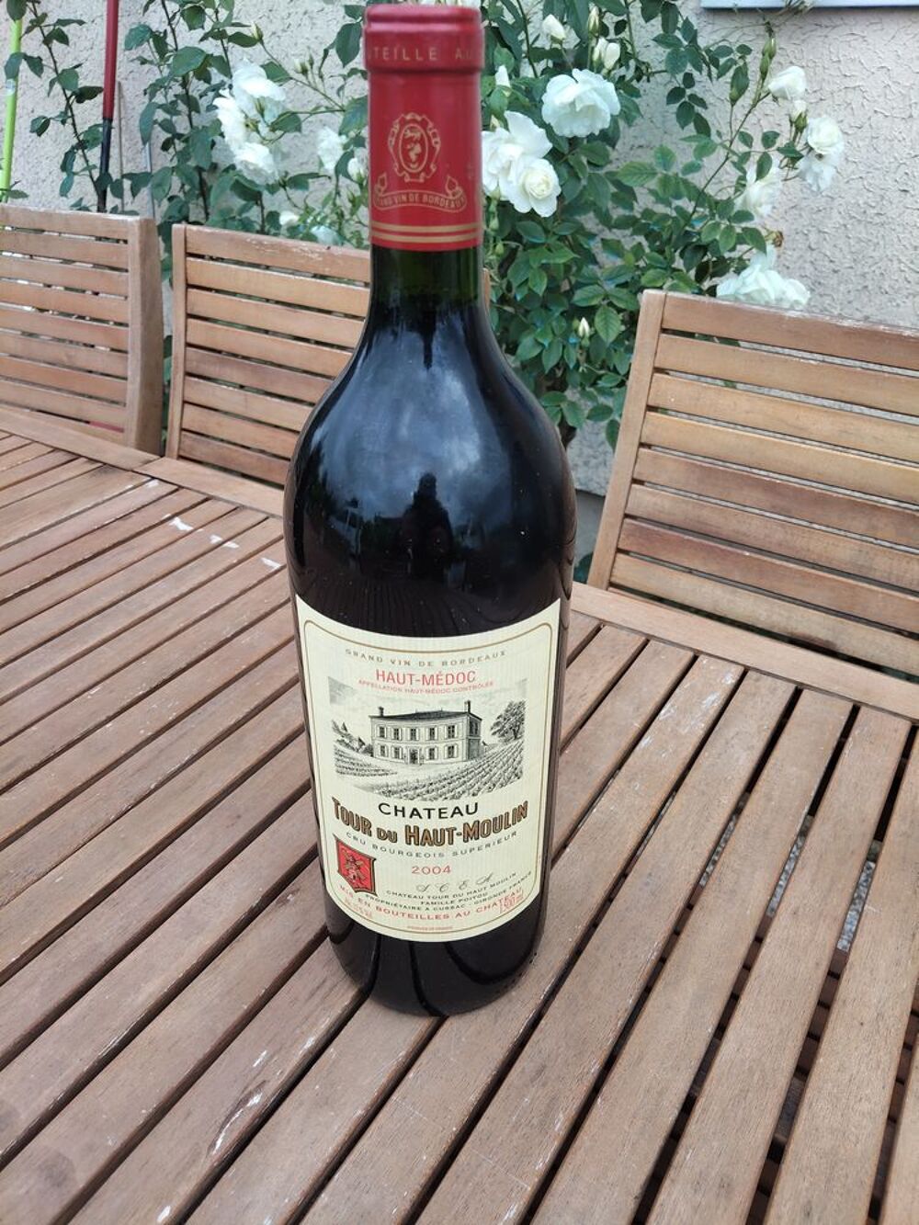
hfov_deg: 54.9
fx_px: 885
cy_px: 612
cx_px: 460
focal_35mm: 25
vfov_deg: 69.4
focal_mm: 4.15
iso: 100
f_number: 1.8
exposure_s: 1/252
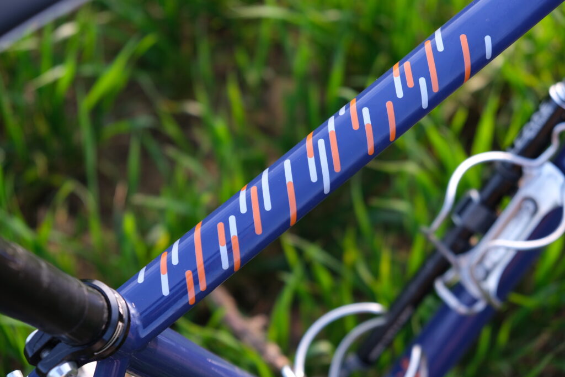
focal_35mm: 79
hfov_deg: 25.7
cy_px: 188
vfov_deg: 17.3
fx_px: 1239
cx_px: 282
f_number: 4
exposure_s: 1/105
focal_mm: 52.7
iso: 160
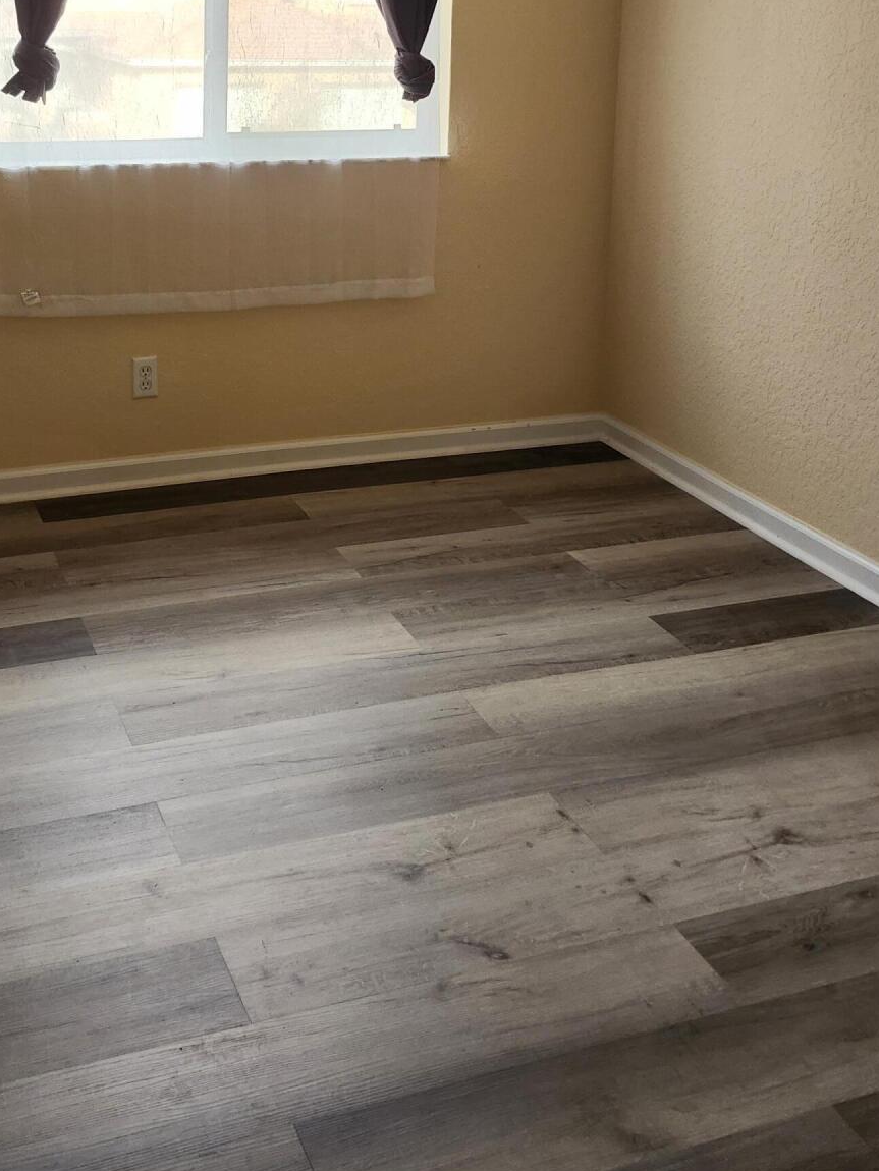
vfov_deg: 43.6
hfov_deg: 35.6
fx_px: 1354
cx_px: 286
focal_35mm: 40
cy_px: 166
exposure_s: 1/180
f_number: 1.8
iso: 200
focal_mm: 5.54
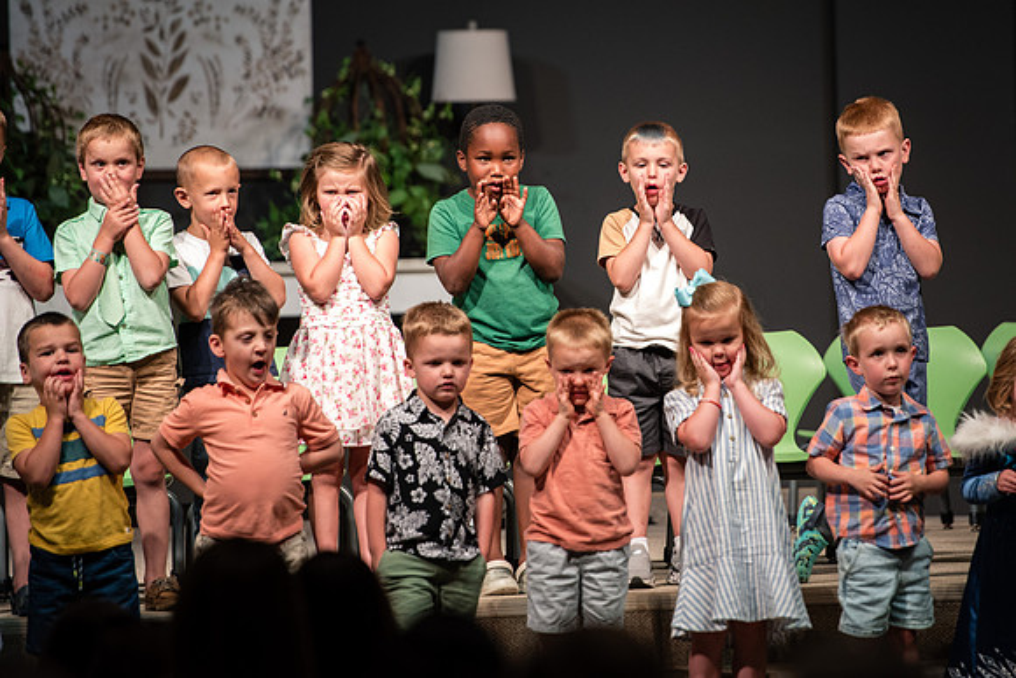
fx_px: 7127
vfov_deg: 5.4
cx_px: 636
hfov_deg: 8.2
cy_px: 253
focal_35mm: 252
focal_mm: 200
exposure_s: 1/250
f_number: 2.8
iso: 800
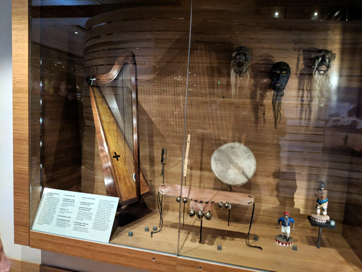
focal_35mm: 27
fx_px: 282
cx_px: 181
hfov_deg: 65.3
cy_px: 136
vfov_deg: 51.4
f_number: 1.8
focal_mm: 4.44
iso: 691
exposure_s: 1/20
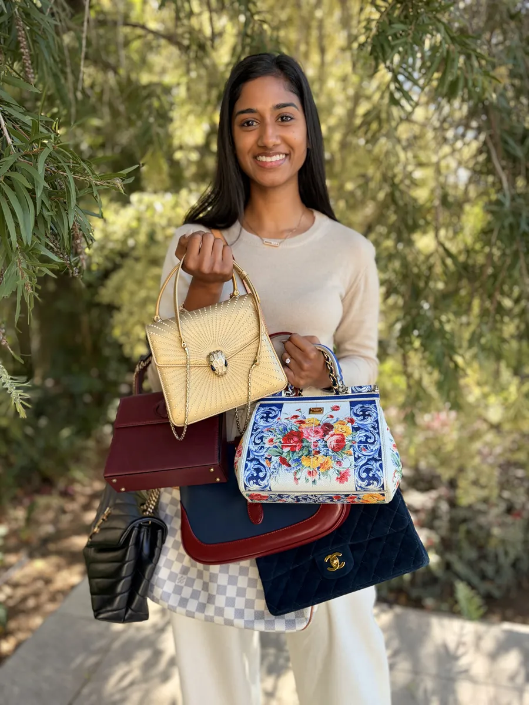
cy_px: 352
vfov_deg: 67.3
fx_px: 530
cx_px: 264
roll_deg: +1.3
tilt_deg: -11.1
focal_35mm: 26
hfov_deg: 53.1
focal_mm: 5.96
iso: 40
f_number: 1.6
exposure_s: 1/210
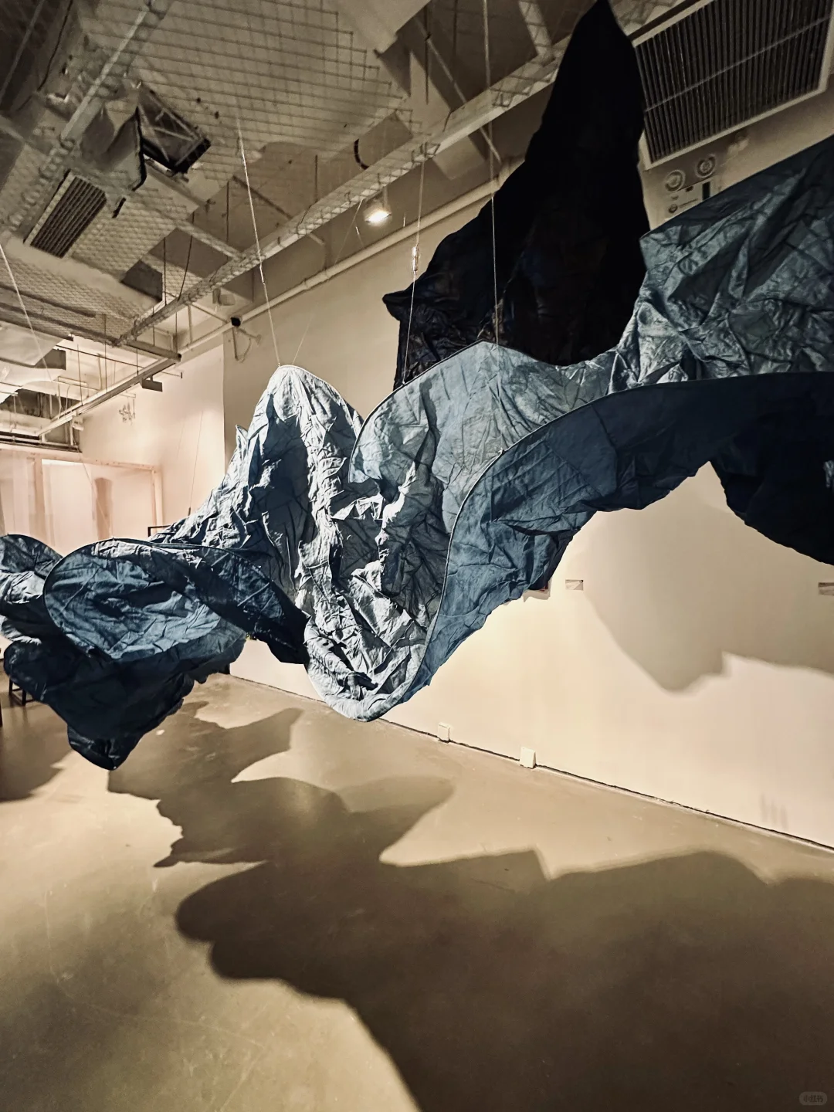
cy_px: 556
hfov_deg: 85.7
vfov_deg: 102.1
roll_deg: -0.6
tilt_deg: -2.1
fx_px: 450
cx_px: 417
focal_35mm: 14
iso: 800
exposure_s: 1/54
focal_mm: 2.22
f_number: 2.2
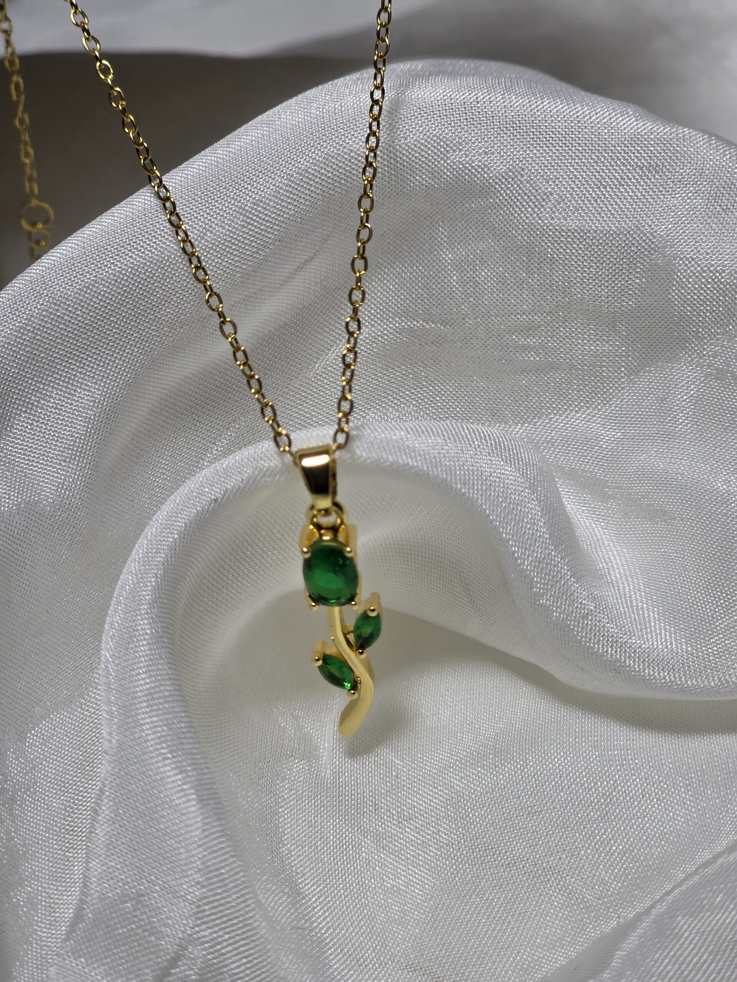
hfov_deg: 21.3
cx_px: 368
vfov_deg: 28.2
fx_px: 1959
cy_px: 491
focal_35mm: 69
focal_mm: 7.9
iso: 100
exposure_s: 1/100
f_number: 2.4
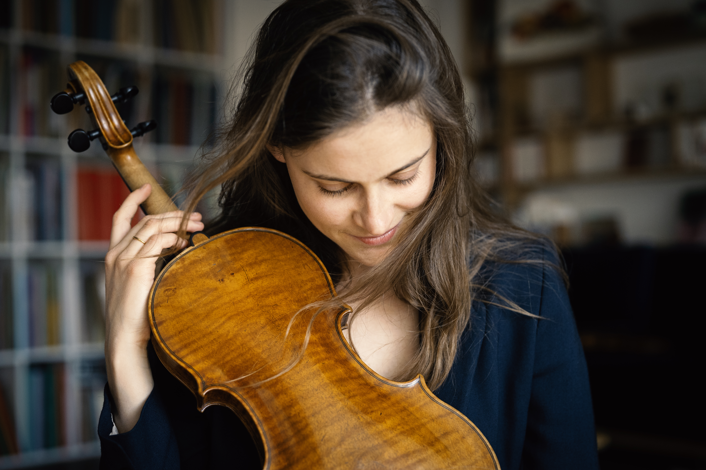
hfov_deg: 39.6
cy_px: 235
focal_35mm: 50
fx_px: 980
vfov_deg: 27.0
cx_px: 353
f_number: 2.5
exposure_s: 1/1600
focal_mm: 50
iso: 1600
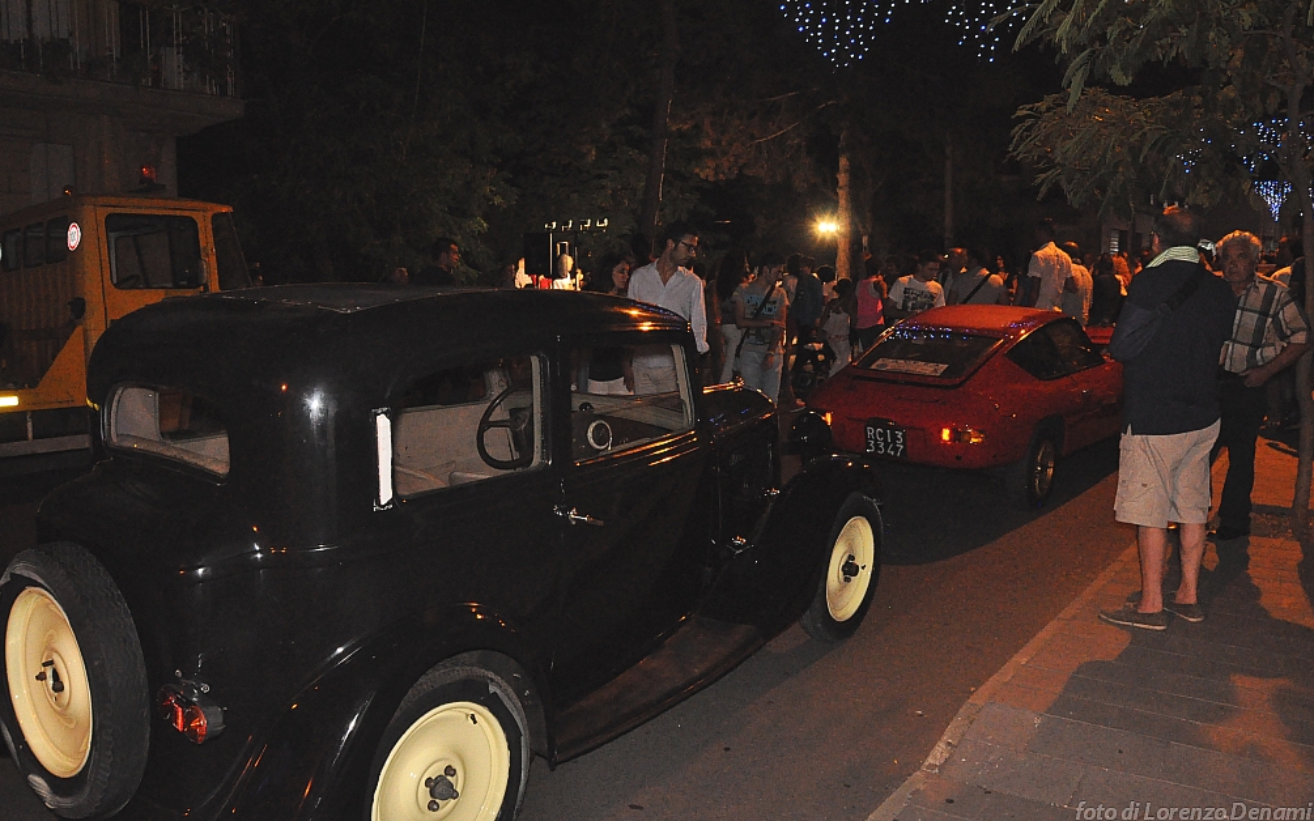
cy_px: 395
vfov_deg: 44.5
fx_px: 1003
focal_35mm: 28
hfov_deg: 66.5
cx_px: 656
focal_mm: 18
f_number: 7.1
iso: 3200
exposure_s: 1/50
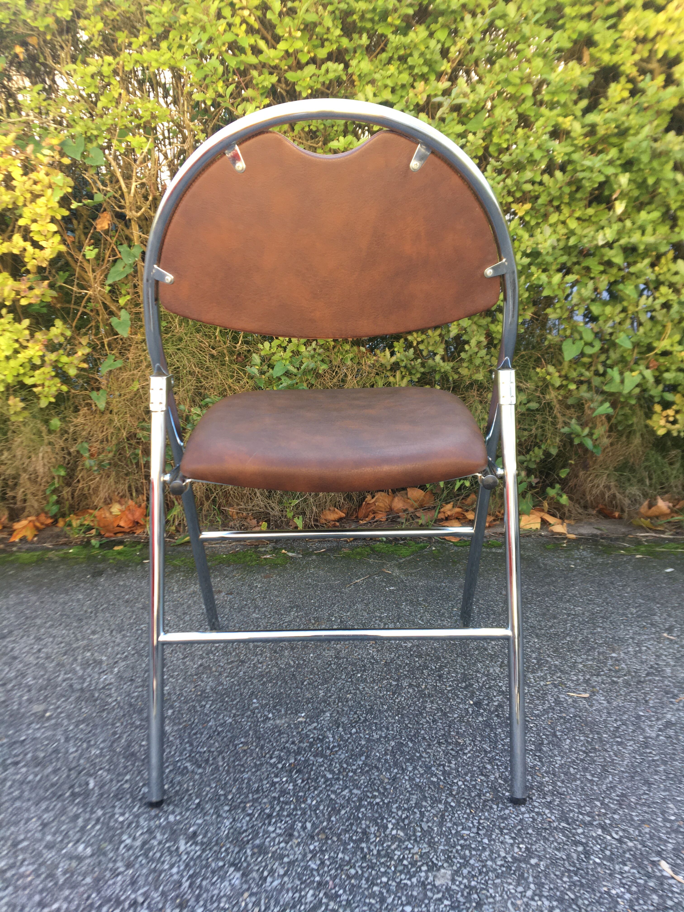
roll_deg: +3.0
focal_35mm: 29
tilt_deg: -14.9
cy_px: 456
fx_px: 764
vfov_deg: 61.7
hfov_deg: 48.2
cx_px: 342
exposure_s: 1/100
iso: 40
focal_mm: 4.15
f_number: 2.2
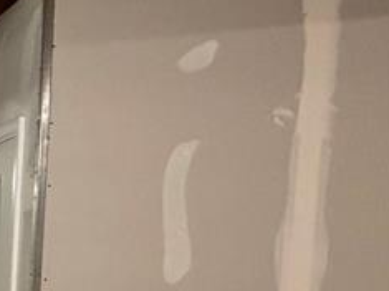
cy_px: 331
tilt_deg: -3.9
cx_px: -420
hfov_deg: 18.2
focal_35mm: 61
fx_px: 685
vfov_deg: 22.5
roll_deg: +0.8
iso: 640
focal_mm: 2.22
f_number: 2.2
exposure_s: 1/60
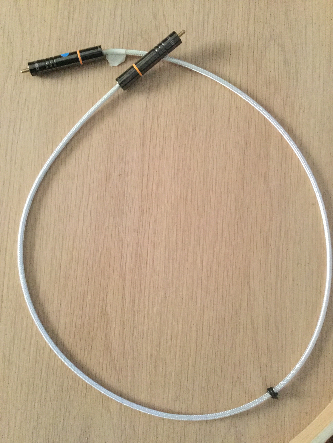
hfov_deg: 45.4
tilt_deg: -88.9
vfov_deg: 58.4
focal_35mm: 31
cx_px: 166
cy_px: 222
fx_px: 398
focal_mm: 3.3
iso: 250
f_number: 2.4
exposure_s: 1/17
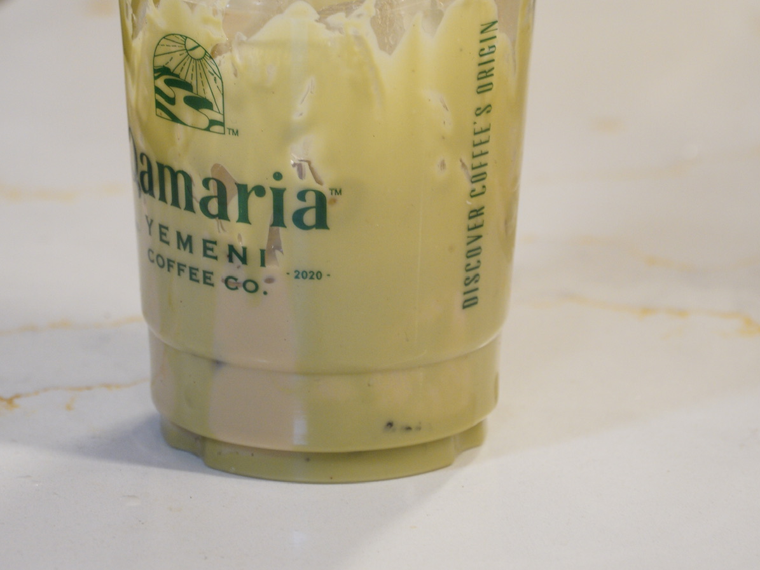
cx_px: 364
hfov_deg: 7.0
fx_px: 6215
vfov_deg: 5.3
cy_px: 116
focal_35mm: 283
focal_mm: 108
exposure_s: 1/50
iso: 640
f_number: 5.6
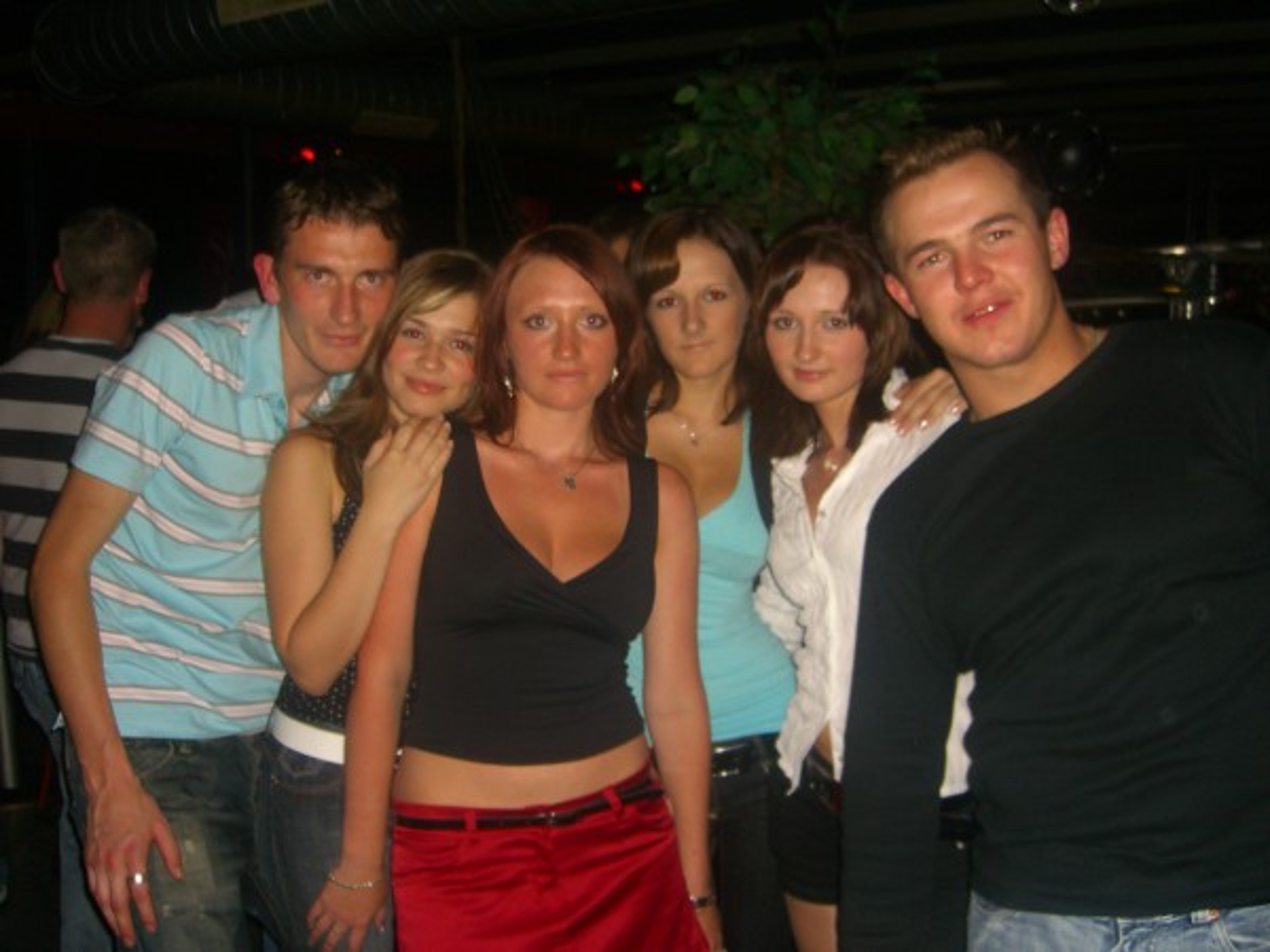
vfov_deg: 37.7
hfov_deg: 49.0
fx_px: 1394
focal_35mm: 38
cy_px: 476
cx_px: 635
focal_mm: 7.9
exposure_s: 1/60
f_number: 2.8
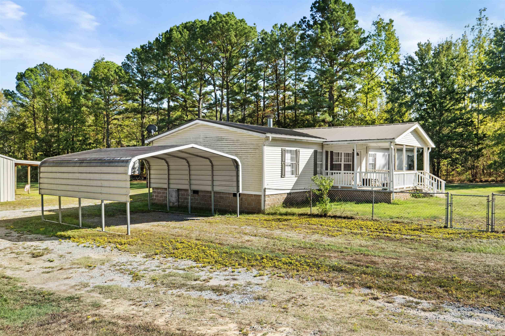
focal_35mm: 29
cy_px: 168
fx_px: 407
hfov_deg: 63.7
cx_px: 252
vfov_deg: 45.0
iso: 800
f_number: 9
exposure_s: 1/125
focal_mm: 19.1
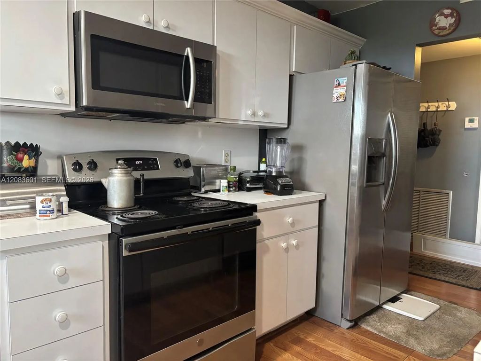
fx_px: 361
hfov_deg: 67.3
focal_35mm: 26
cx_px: 240
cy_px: 180
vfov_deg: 53.1
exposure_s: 1/60
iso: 400
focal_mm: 5.96
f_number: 1.6
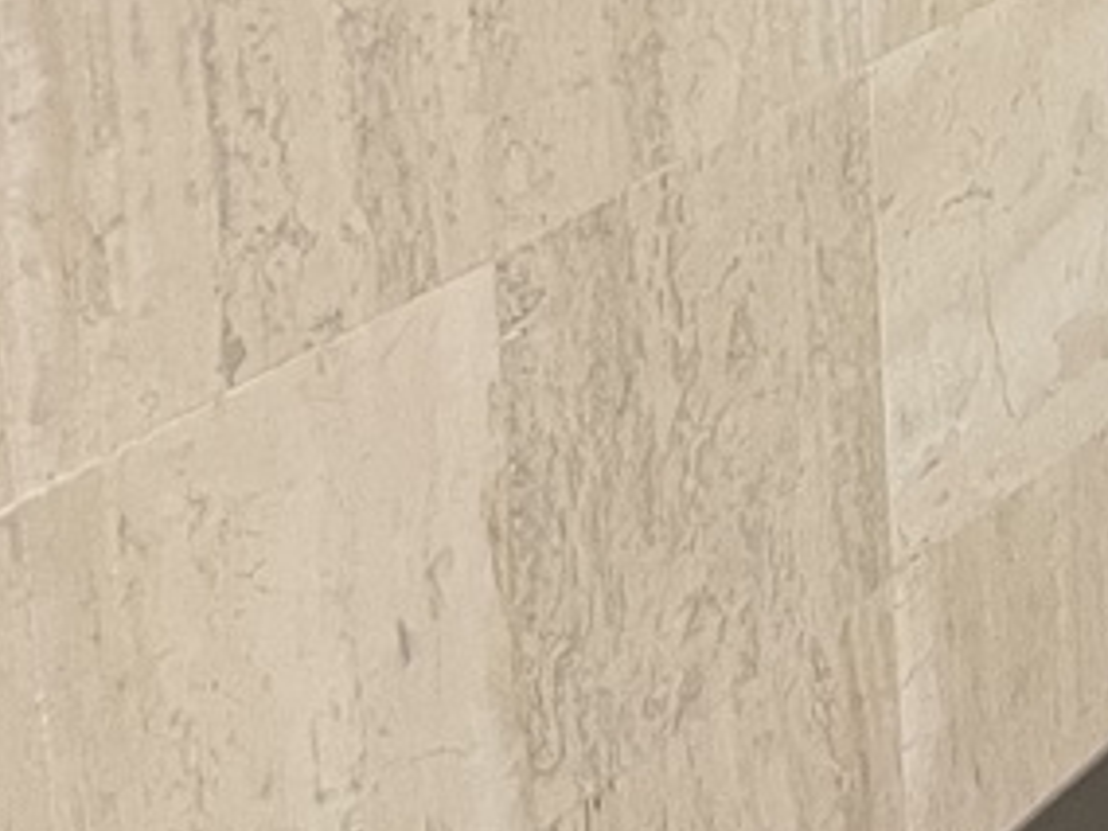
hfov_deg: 12.0
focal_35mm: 132
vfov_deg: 10.6
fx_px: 4225
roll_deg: -1.6
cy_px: -659
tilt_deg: -7.9
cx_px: 2649
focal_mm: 5.1
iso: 100
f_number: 1.6
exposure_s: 1/60
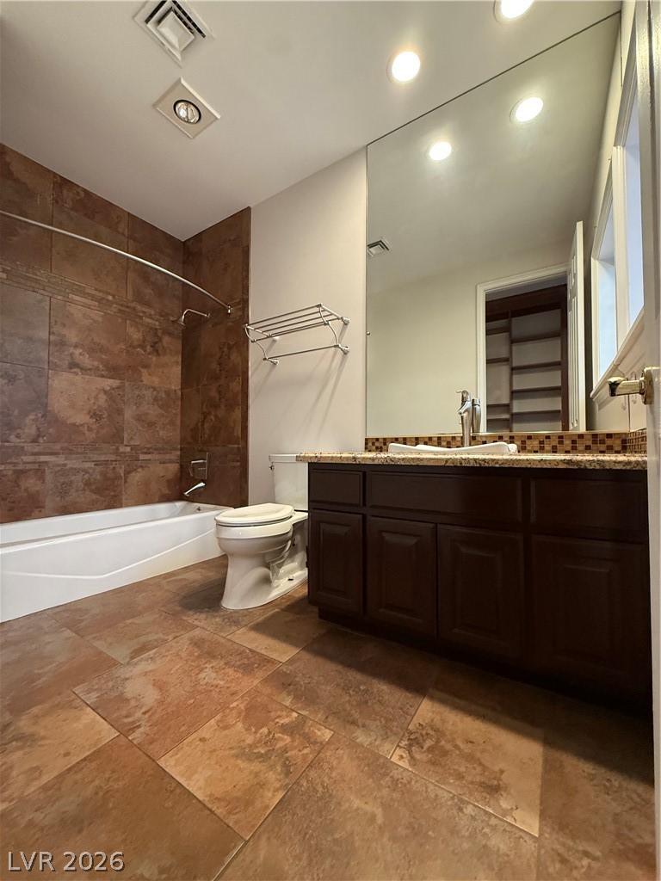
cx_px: 330
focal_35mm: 14
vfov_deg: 102.1
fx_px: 356
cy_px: 440
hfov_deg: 85.7
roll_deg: +0.1
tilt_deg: +2.0
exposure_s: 1/60
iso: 400
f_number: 2.2
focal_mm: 2.22
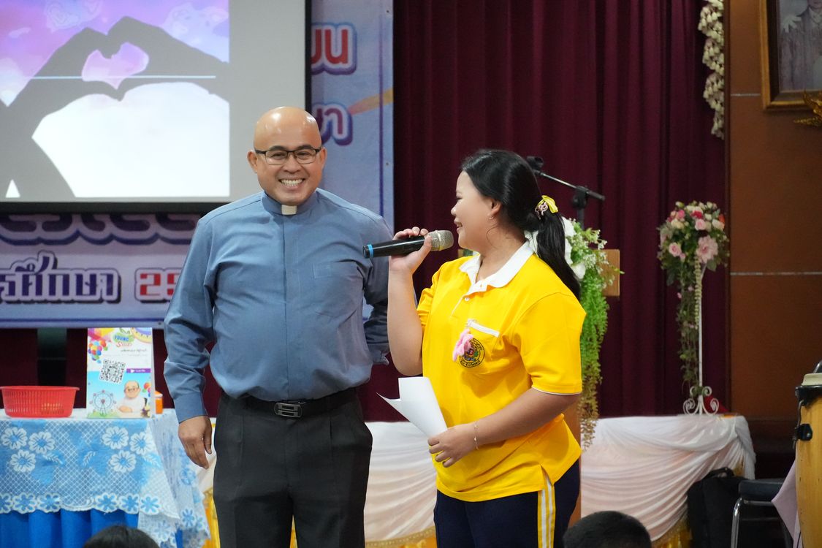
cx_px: 411
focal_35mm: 170
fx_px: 3870
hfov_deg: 12.1
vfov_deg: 8.1
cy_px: 274
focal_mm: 113
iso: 10000
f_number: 5.6
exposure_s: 1/160
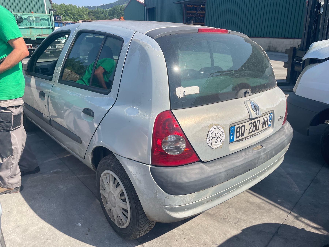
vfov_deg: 53.1
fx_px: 247
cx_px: 164
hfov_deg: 67.3
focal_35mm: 26
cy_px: 124
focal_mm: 4.2
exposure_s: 1/2747
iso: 32
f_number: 1.6
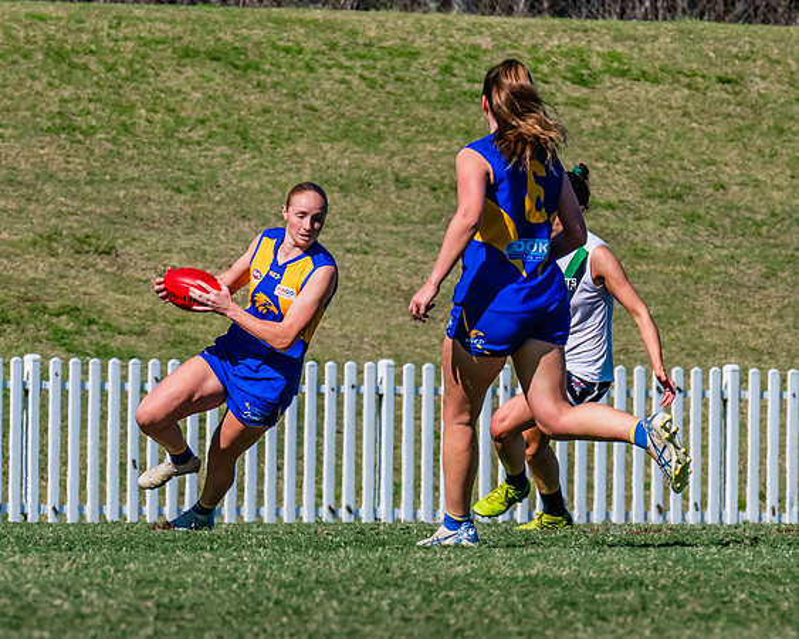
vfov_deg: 1.7
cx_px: 298
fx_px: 21597
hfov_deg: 2.1
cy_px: 346
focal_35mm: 914
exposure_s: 1/1250
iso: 640
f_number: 13
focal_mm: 420
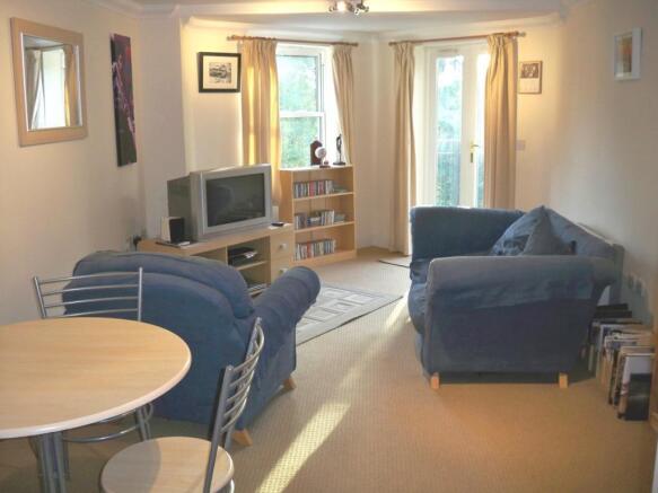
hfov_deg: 52.6
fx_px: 665
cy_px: 246
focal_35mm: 35
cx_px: 329
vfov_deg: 40.7
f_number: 3.1
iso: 200
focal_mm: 6.3
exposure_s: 1/60
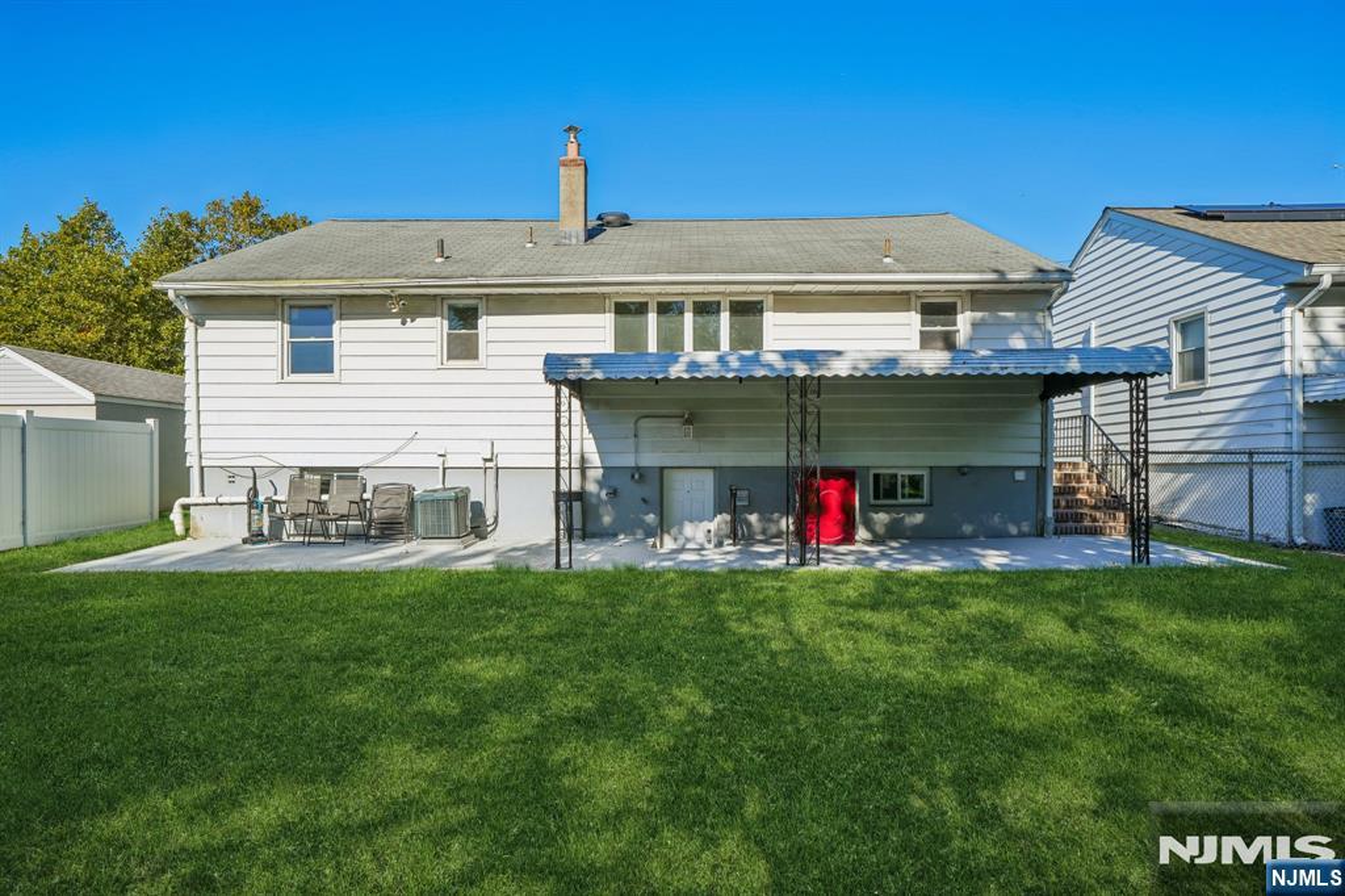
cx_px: 672
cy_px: 448
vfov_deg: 64.5
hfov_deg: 86.9
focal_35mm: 19
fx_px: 710
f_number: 11
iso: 100
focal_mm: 19
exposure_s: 1/125
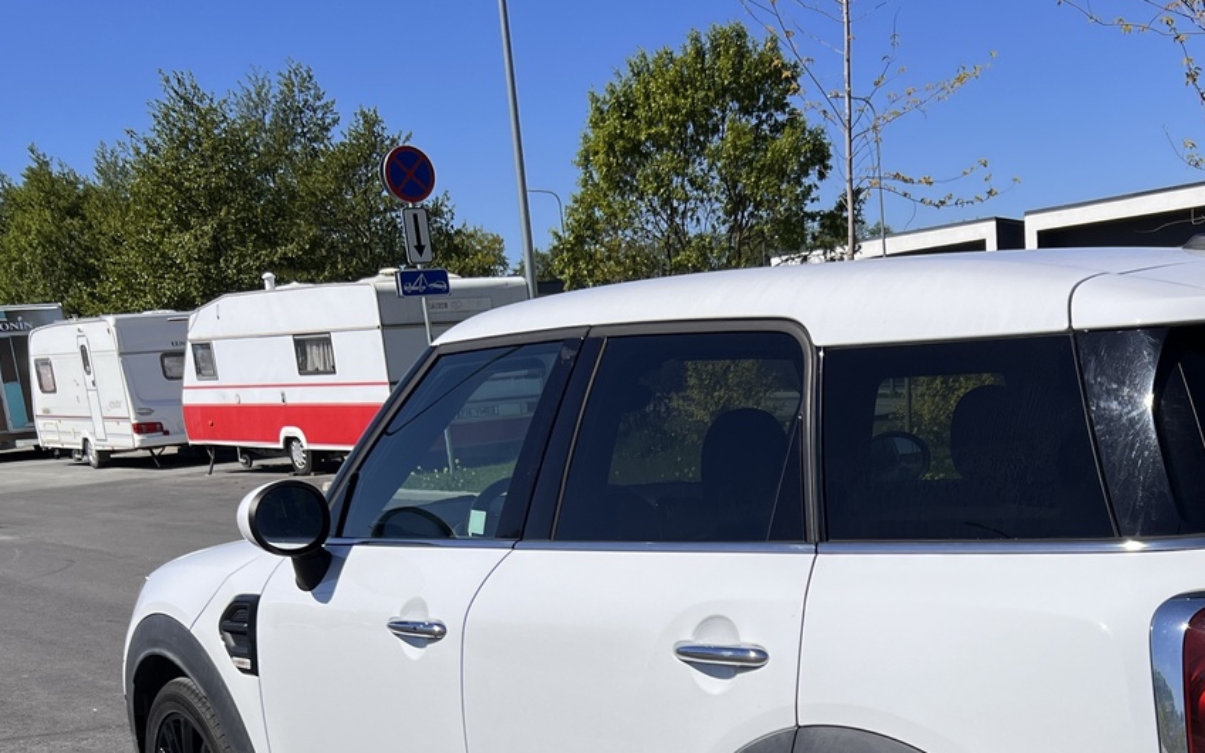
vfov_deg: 23.4
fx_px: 1708
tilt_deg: -16.4
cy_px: 827
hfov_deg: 38.1
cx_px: 870
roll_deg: +4.4
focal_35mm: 52
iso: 50
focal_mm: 5.7
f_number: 1.5
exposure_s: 1/5587
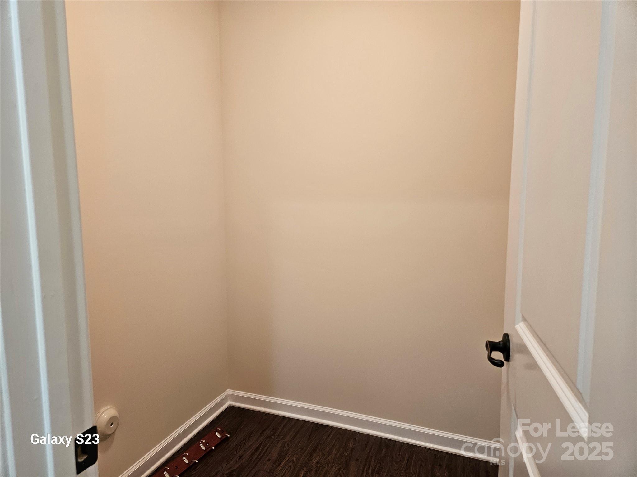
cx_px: 318
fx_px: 423
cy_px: 238
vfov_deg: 58.9
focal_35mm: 23
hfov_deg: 73.9
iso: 400
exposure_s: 1/120
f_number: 1.8
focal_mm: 5.4
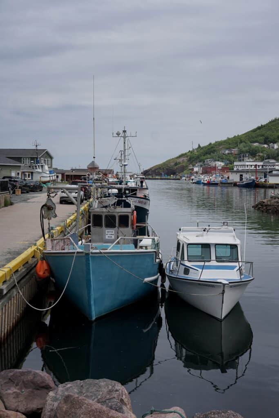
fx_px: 511
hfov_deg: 30.5
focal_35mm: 44
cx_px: 140
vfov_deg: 44.5
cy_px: 209
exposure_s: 1/2500
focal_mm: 44
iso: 160
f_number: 4
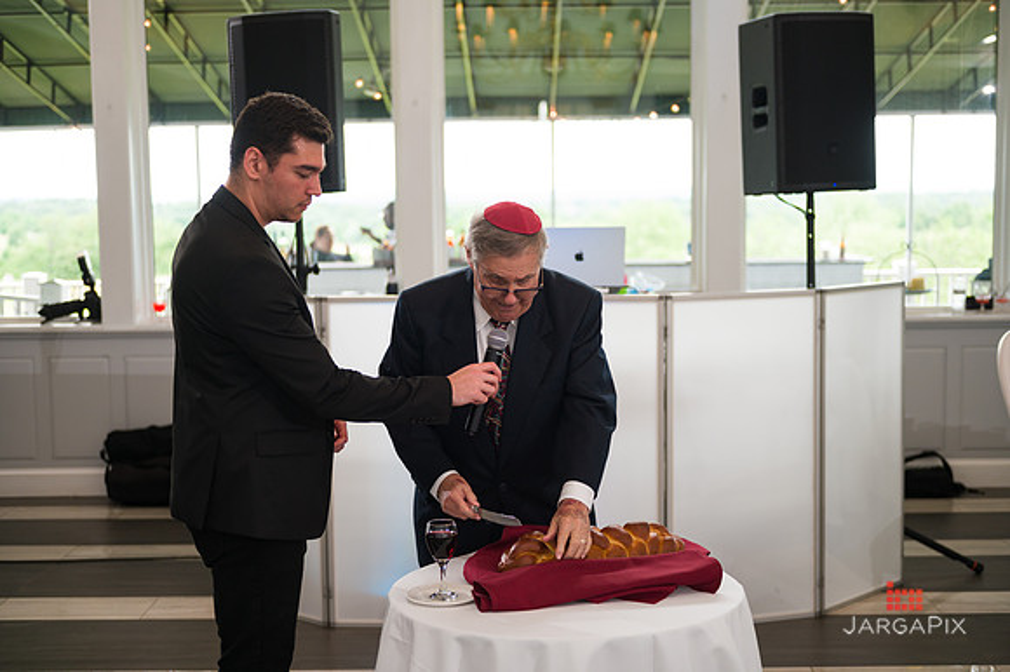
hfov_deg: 38.2
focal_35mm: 52
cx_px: 505
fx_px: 1458
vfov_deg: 26.0
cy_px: 336
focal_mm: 52
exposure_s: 1/200
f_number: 3.2
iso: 400
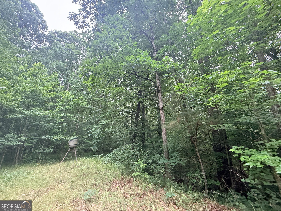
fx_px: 114
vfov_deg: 85.7
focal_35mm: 14
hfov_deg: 102.1
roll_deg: +2.0
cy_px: 106
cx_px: 140
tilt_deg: +14.8
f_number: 2.2
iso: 160
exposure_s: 1/99
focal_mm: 2.22
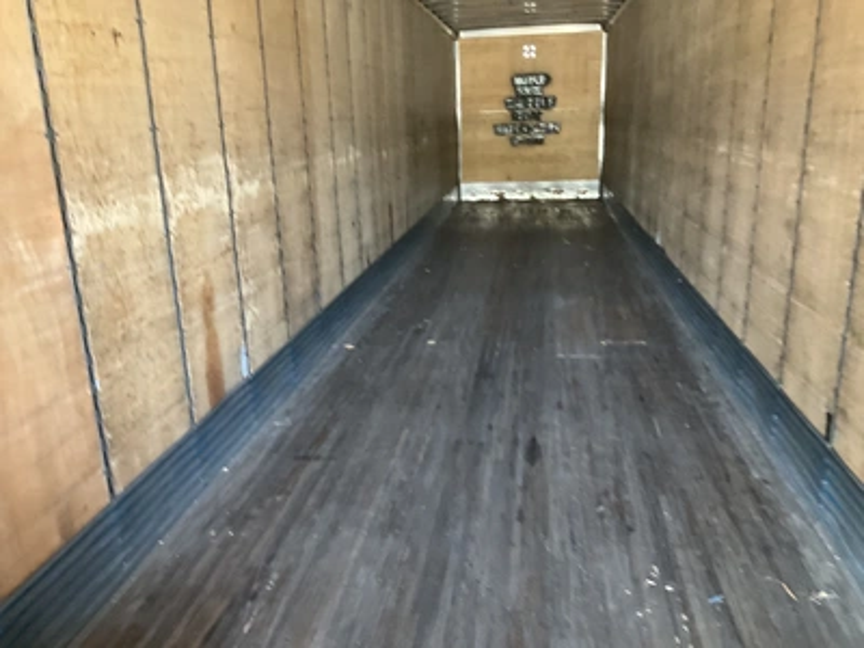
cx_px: 432
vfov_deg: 48.2
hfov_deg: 61.7
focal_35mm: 29
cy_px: 324
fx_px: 724
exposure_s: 1/40
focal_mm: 3
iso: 320
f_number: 1.8
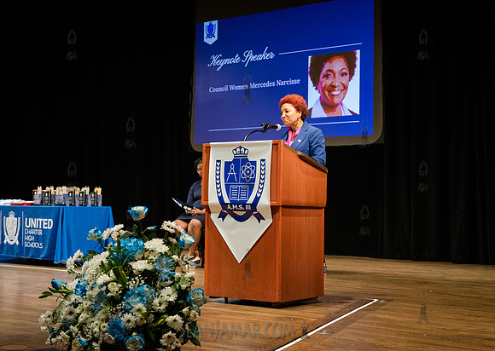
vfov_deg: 23.7
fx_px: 838
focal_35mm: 60
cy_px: 172
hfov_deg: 32.9
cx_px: 268
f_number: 4
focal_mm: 56
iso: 5000
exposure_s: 1/200
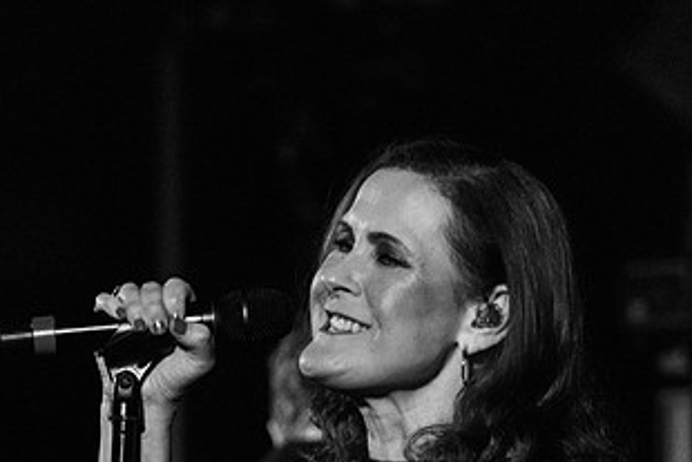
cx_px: 324
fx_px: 21057
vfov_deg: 1.3
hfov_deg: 1.9
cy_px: 402
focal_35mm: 1095
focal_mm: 550
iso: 4000
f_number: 6.3
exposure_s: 1/160
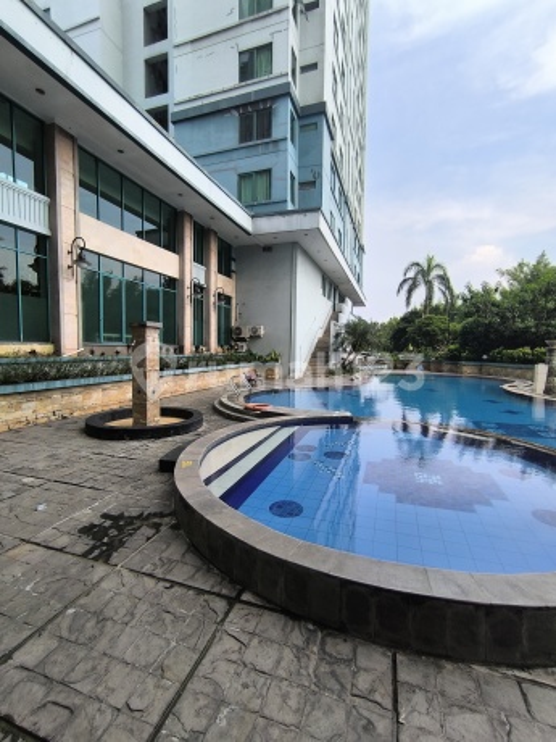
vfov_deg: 94.5
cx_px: 278
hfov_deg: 78.1
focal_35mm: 16
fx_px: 343
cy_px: 371
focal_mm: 1.65
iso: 50
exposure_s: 1/789
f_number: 2.2
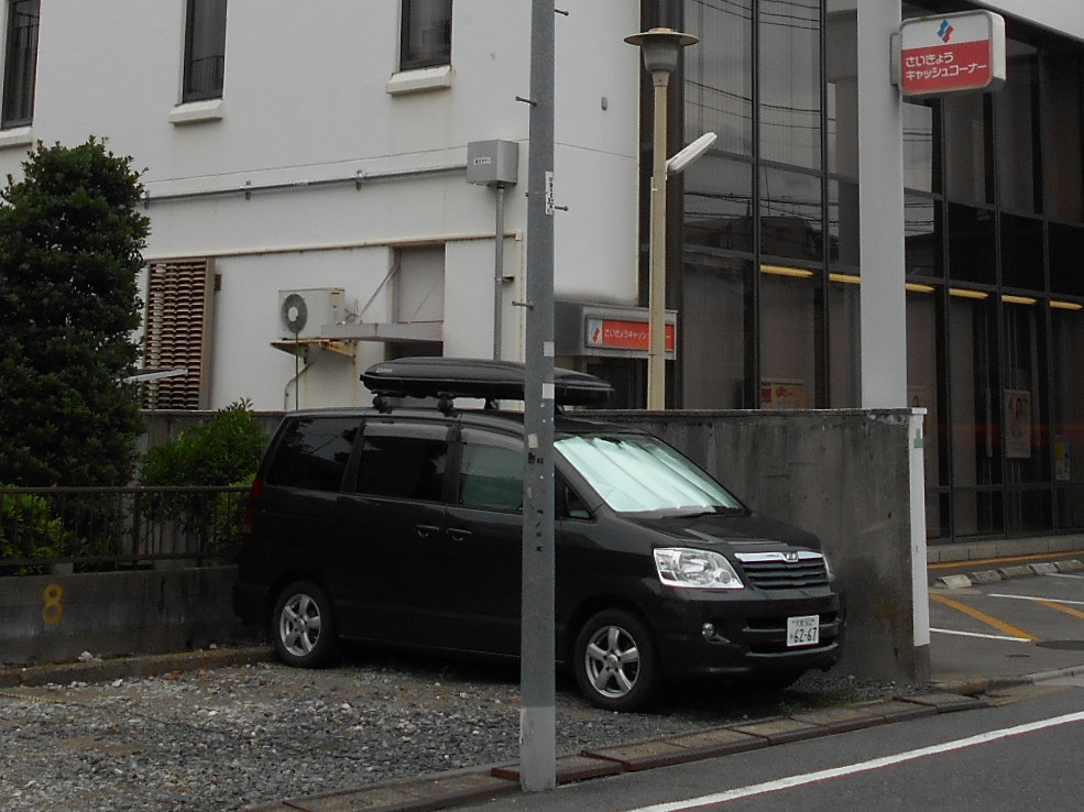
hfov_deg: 32.2
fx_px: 1878
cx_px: 590
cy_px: 62
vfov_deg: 23.7
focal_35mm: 60
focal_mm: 4.6
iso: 80
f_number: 3.2
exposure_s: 1/500
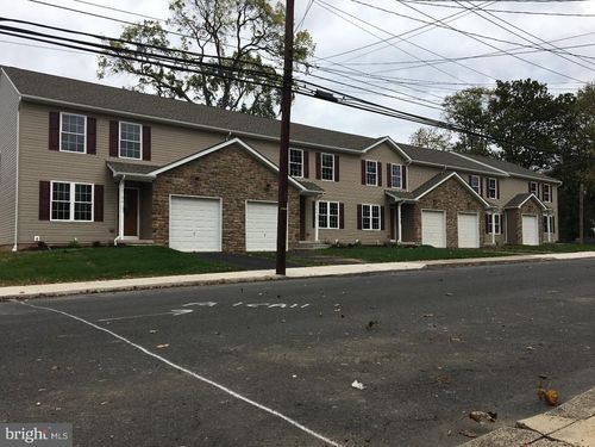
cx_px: 298
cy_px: 224
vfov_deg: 48.2
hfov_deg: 61.7
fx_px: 498
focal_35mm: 29
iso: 25
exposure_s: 1/1083
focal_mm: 4.15
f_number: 2.2
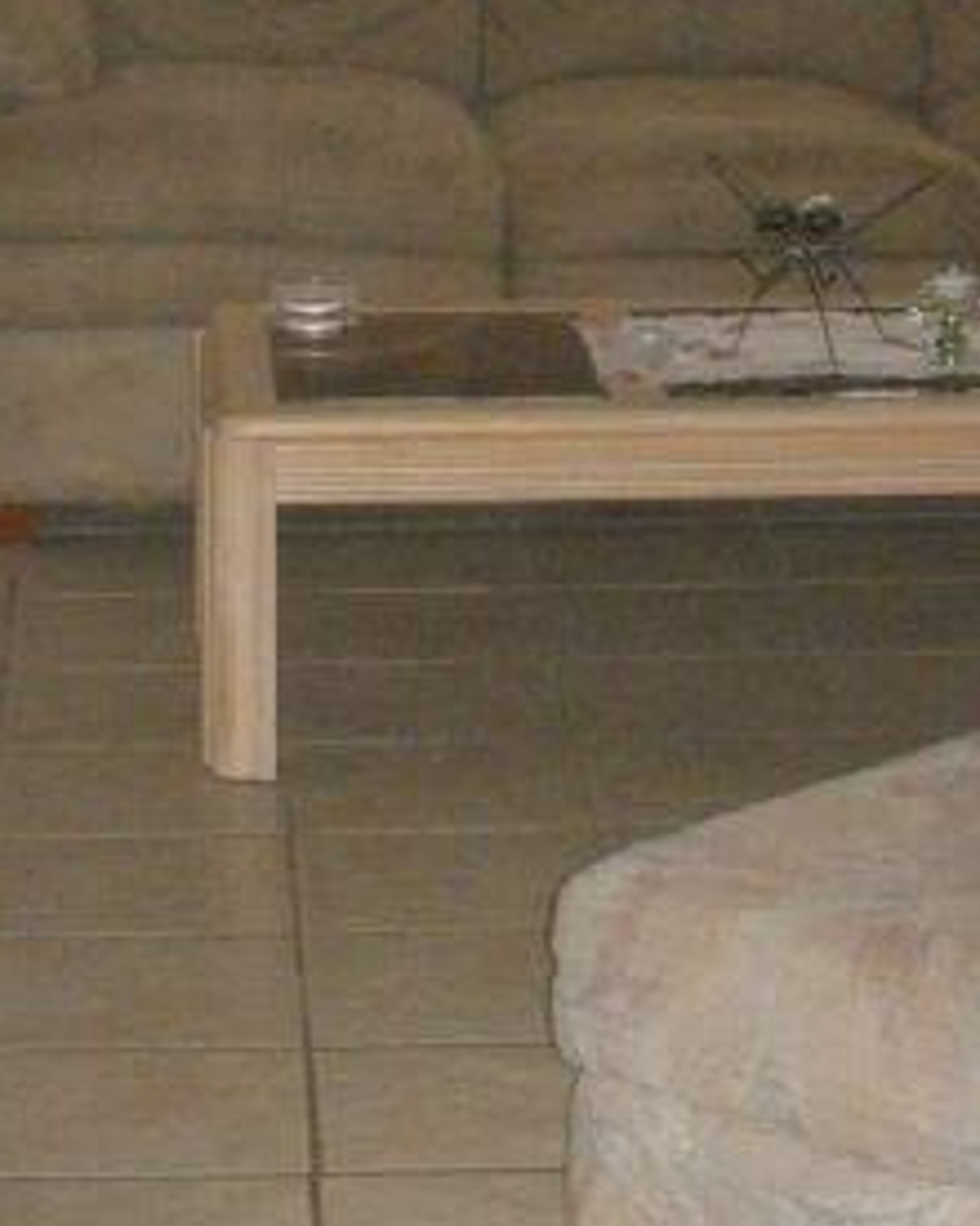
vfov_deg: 13.8
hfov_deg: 11.2
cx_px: 205
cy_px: 85
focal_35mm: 138
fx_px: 5003
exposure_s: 1/200
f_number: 3.3
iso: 640
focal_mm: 6.3
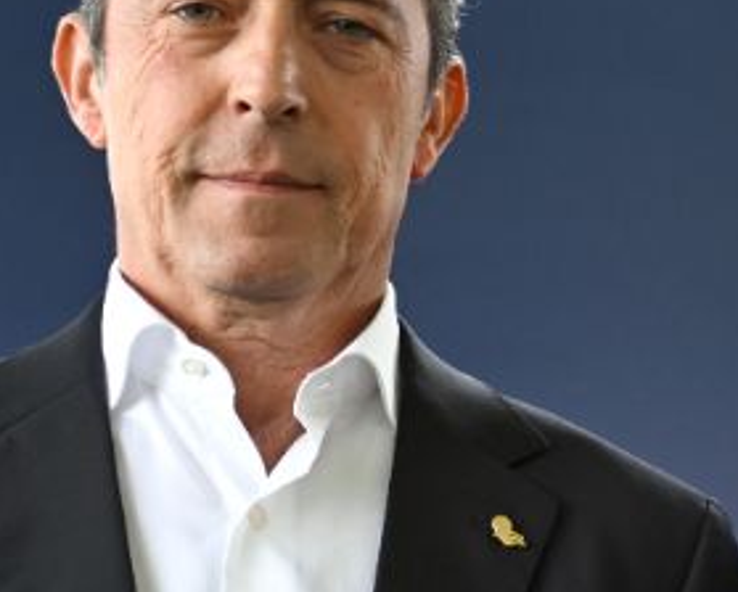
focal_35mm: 231
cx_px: 1434
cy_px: 782
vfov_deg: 6.7
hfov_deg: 8.0
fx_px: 5053
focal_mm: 43
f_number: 2.8
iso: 500
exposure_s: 1/250
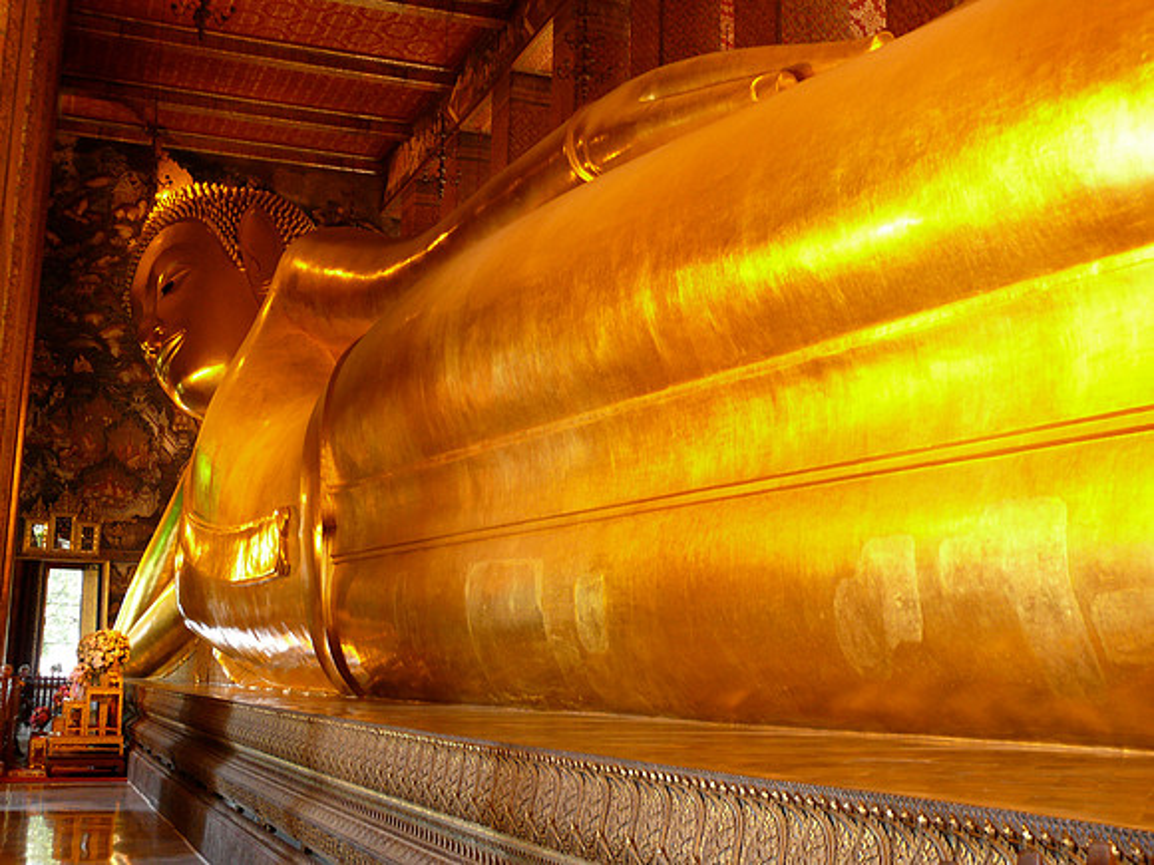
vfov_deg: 34.3
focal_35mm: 42
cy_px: 432
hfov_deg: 44.8
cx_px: 577
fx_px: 1400
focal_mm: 8.9
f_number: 2.8
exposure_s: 1/13
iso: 200
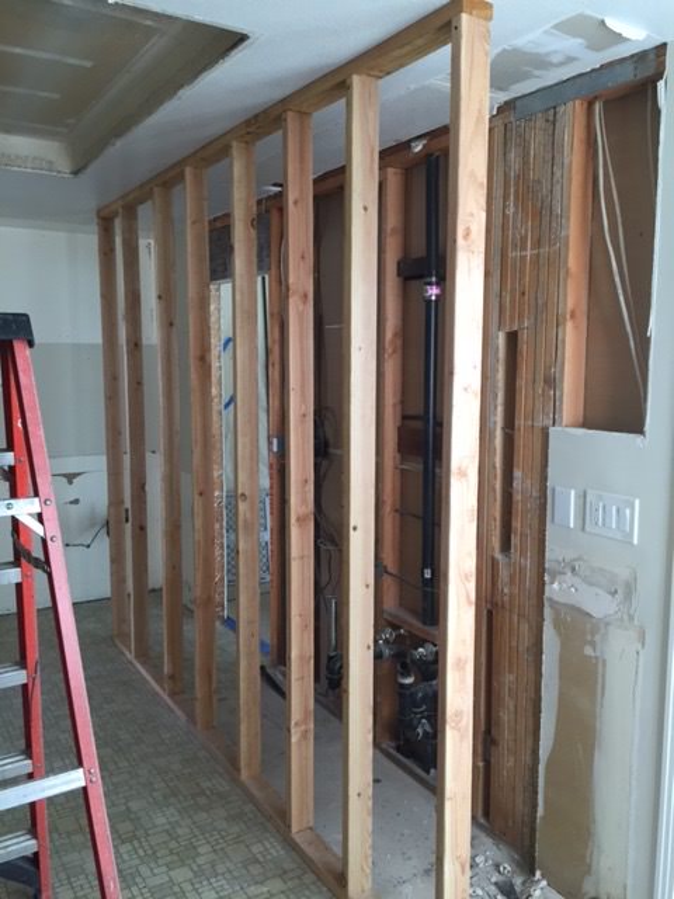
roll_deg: +0.1
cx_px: 337
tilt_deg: -7.7
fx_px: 753
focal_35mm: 29
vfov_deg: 61.7
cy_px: 450
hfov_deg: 48.2
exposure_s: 1/30
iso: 50
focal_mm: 4.15
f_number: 2.2
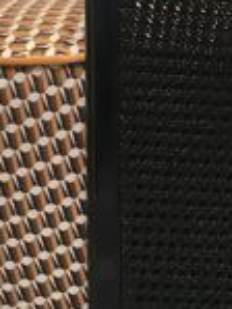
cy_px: 35
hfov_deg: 15.3
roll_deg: +0.5
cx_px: 142
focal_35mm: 97
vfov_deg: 19.9
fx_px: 866
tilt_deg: -8.6
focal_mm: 4.15
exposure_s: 1/33
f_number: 2.2
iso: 64
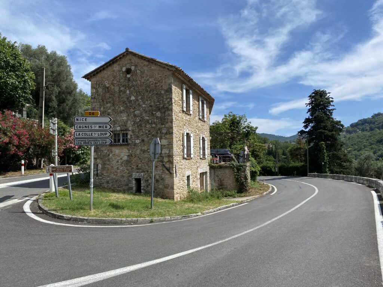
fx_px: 288
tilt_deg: +0.9
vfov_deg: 53.1
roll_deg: +0.2
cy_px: 144
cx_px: 192
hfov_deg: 67.3
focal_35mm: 26
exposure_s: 1/3401
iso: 32
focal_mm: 4.25
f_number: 1.8
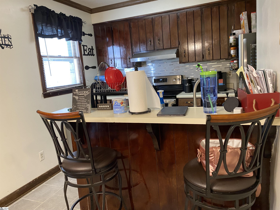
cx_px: 140
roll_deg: +3.6
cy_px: 105
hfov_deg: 67.3
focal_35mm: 26
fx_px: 210
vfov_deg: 53.1
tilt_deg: -7.5
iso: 250
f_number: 1.8
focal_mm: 4.25
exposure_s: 1/60
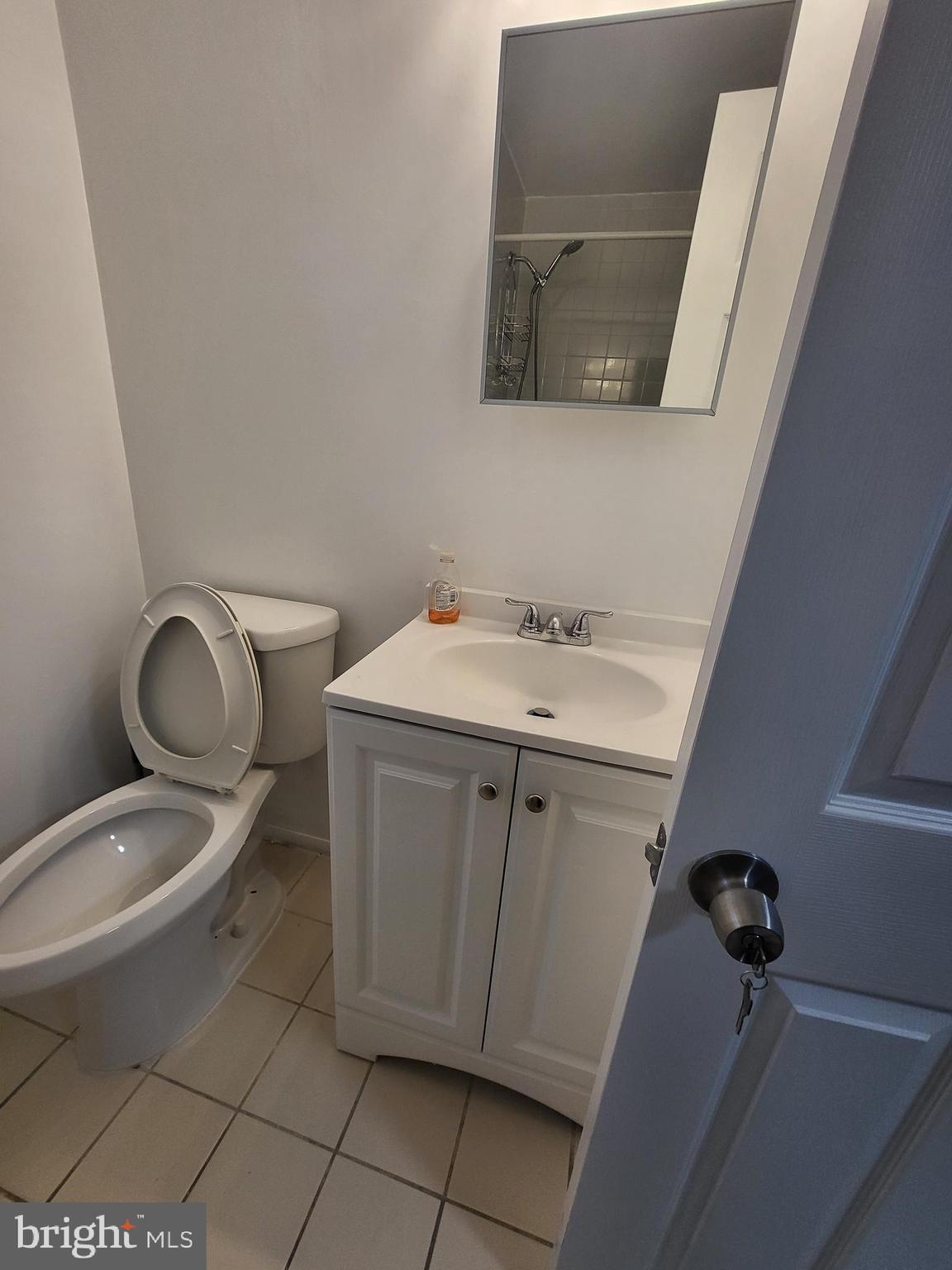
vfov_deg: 106.2
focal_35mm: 13
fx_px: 477
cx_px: 476
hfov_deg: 89.9
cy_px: 635
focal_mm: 1.74
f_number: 2.2
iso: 160
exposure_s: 1/60
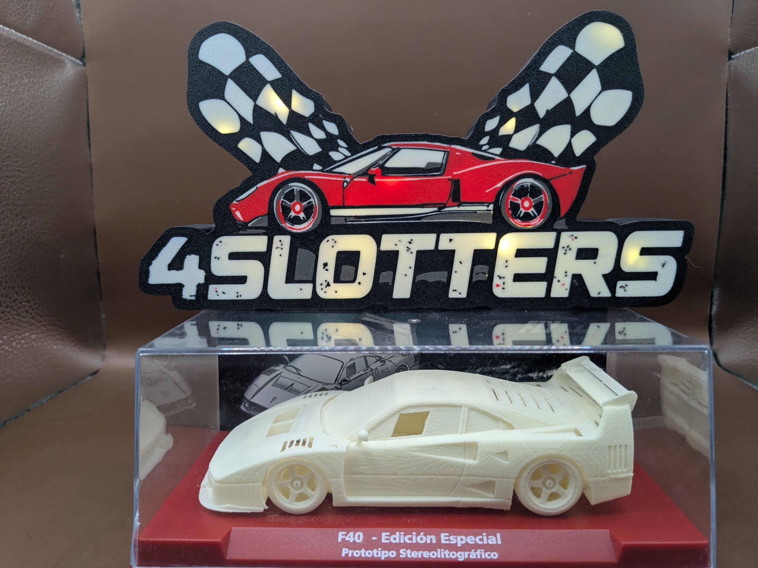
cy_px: 284
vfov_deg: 51.4
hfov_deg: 65.3
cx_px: 379
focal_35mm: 27
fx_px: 591
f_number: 1.73
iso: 360
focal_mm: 4.38
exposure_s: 1/99.9
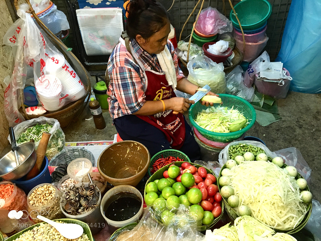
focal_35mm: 29
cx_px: 160
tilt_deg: -42.6
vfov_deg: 48.2
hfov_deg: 61.7
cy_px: 120
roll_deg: +2.8
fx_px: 269
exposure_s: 1/20
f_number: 2.2
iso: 200
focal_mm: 4.15
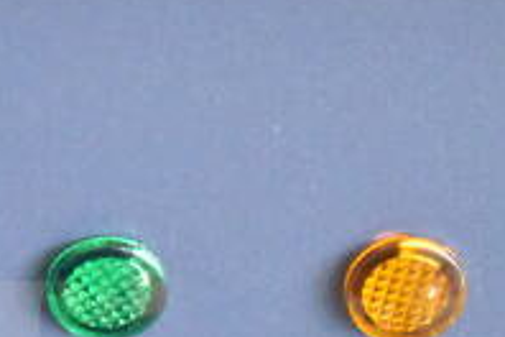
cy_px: 484
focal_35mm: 254
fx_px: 3556
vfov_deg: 5.4
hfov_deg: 8.0
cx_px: -181
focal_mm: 55
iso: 25600
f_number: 5.6
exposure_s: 1/40
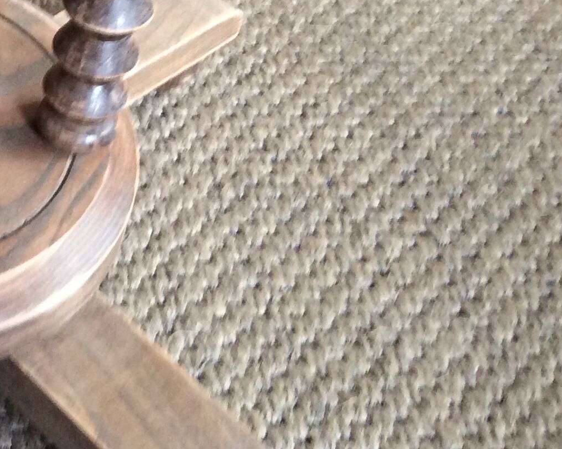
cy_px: 125
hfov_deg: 21.9
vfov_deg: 19.1
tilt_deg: -48.2
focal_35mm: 80
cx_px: -135
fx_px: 1330
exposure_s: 1/25
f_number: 2.4
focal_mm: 3.3
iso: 160
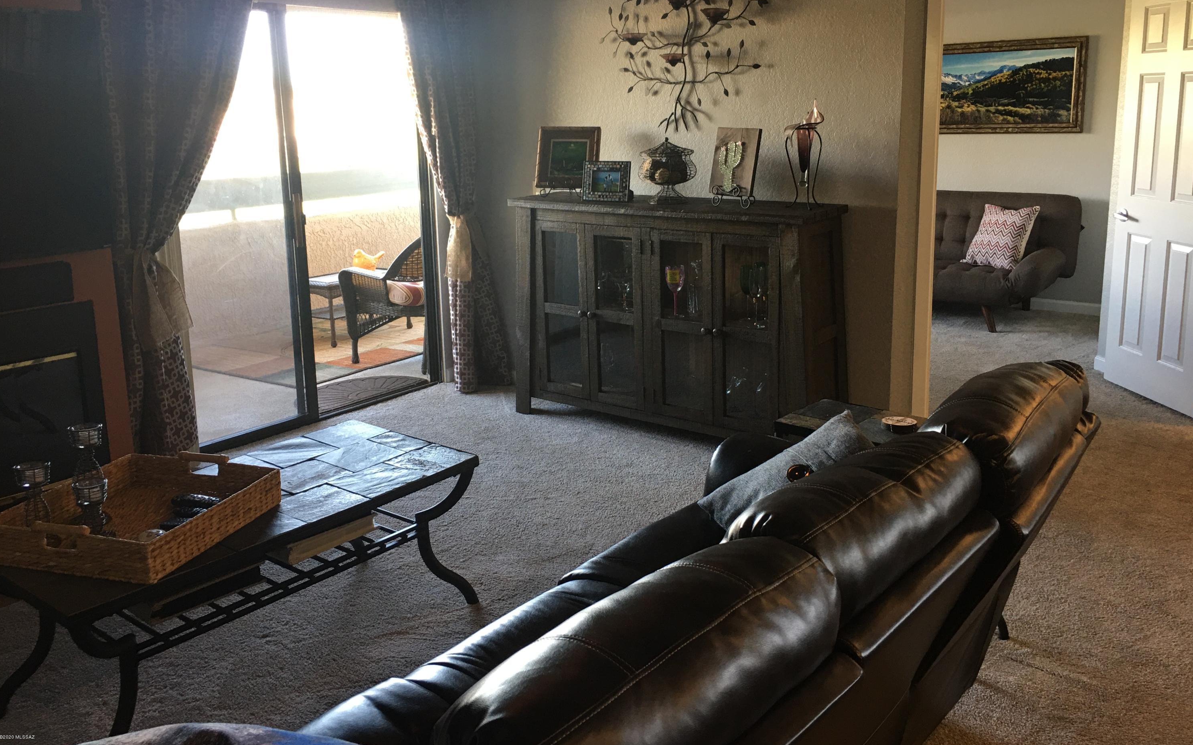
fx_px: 1008
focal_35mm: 31
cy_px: 314
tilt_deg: -11.4
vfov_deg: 40.5
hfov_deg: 61.2
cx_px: 598
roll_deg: +1.4
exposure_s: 1/15
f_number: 2.2
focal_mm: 4.15
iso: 32
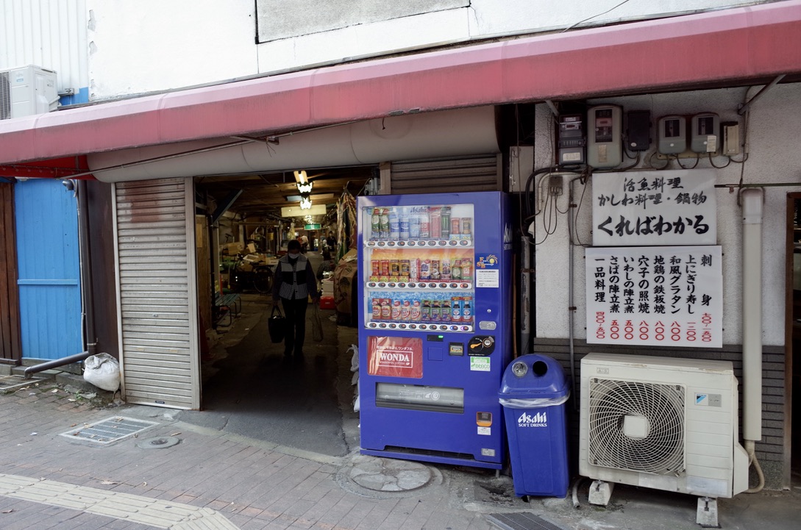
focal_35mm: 28
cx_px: 400
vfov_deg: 46.2
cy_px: 265
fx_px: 622
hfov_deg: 65.6
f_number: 2.8
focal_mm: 18.3
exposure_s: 1/40
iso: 125
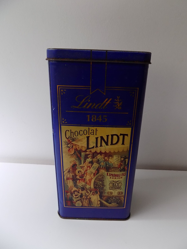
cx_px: 95
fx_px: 173
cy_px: 129
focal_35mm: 24
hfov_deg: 56.8
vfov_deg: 71.6
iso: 200
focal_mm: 4
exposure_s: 1/30
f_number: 3.1
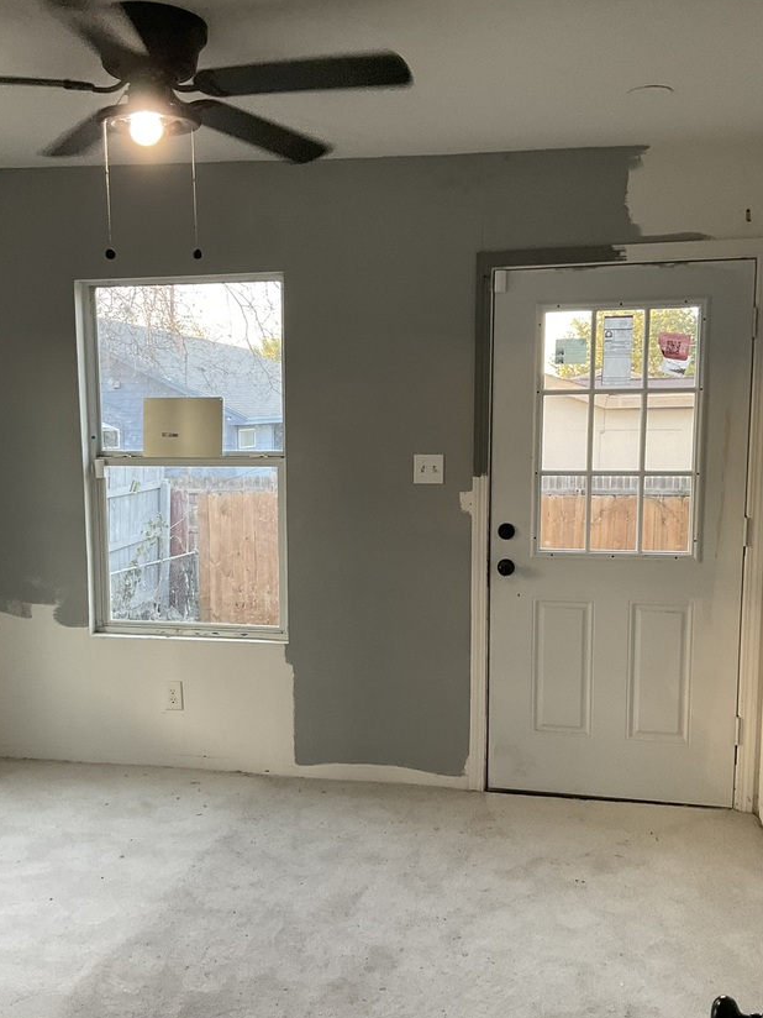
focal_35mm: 38
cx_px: 295
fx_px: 1117
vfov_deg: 48.9
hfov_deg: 37.5
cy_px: 556
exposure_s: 1/60
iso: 100
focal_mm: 3
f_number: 1.8
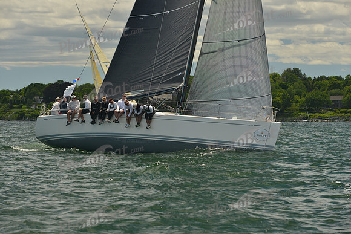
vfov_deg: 10.2
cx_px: 176
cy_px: 117
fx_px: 1316
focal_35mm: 135
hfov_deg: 15.2
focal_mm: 135
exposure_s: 1/800
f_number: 8
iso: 400
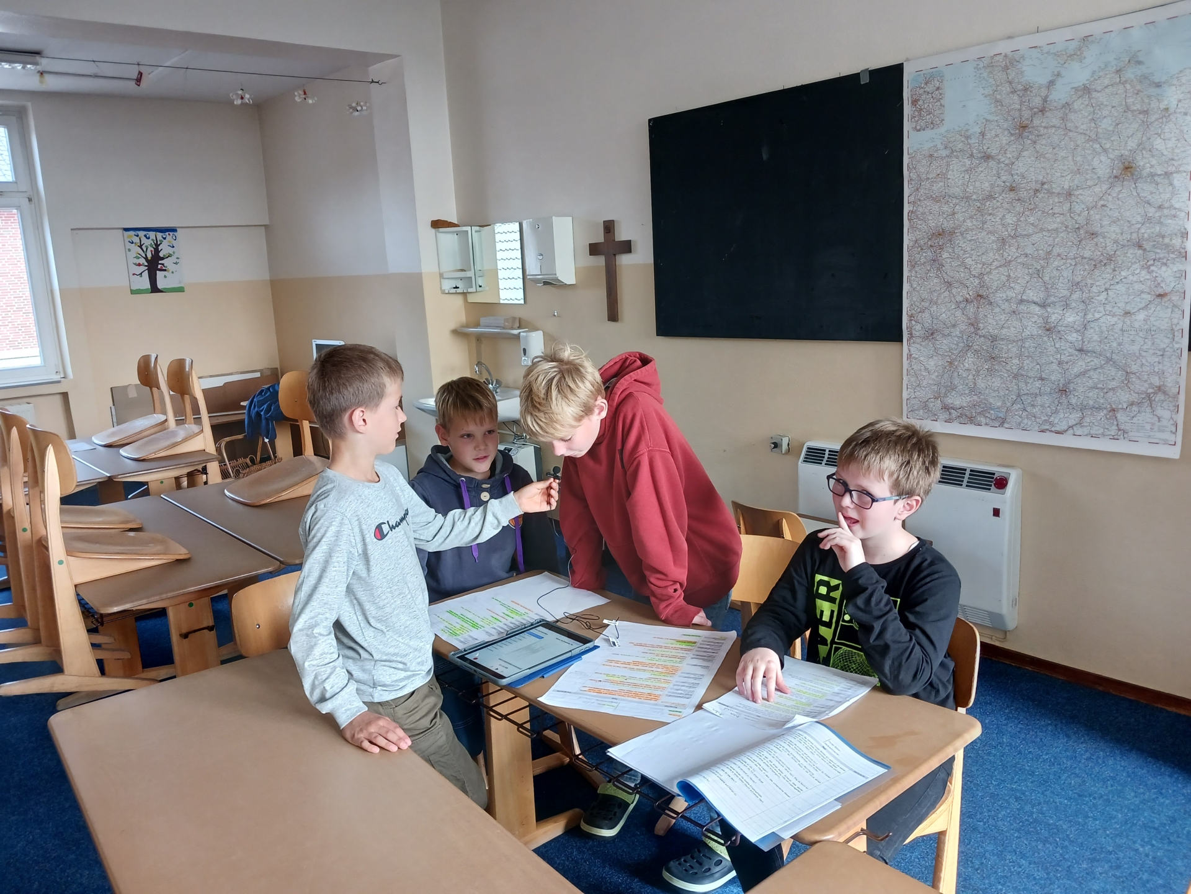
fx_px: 929
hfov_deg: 65.3
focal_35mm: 27
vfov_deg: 51.4
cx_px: 596
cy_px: 447
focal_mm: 4
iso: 200
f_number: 1.8
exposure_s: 1/50
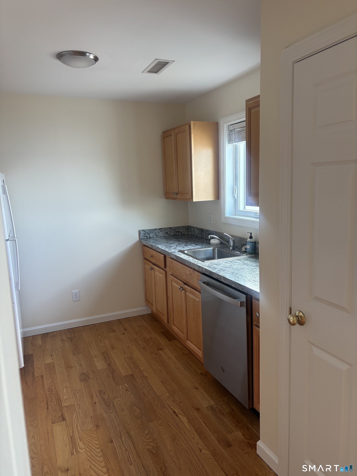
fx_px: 358
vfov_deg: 67.3
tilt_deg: -8.7
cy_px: 238
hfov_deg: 53.1
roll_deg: +2.6
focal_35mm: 26
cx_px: 178
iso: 125
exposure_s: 1/63
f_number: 1.6
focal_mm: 5.96
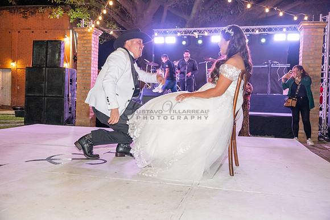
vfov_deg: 37.9
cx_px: 165
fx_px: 321
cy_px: 110
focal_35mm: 35
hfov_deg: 54.4
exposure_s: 1/80
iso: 2500
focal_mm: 35
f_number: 5
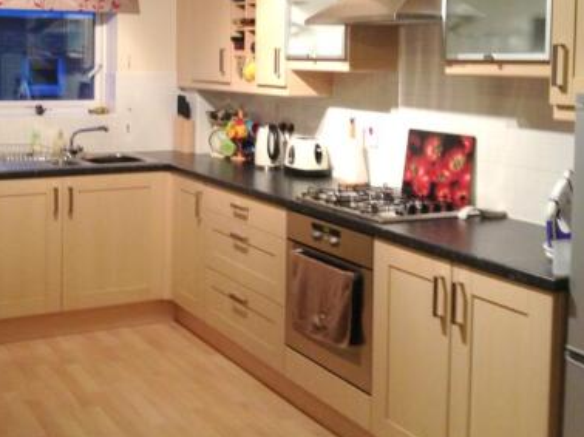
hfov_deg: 35.1
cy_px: 112
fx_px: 910
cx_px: 174
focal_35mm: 54
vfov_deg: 26.7
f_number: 2.4
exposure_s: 1/20
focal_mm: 4.28
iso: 160
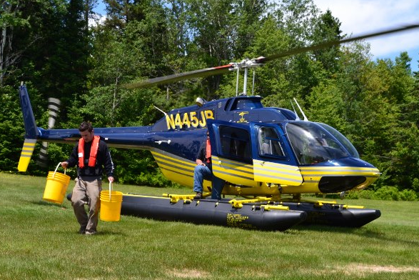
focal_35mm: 74
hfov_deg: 27.5
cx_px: 220
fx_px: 856
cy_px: 150
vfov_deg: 18.6
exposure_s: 1/320
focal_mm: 45
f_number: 10
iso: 400
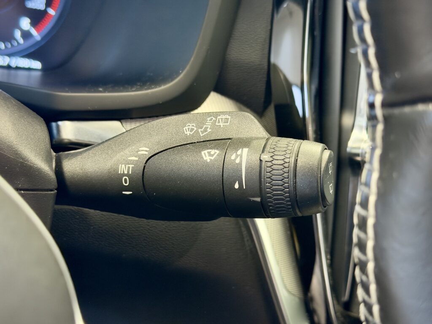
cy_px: 162
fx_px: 599
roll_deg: -15.4
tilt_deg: -25.2
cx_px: 216
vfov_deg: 30.3
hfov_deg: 39.7
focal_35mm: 48
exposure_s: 1/33
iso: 500
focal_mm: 6.76
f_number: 1.78
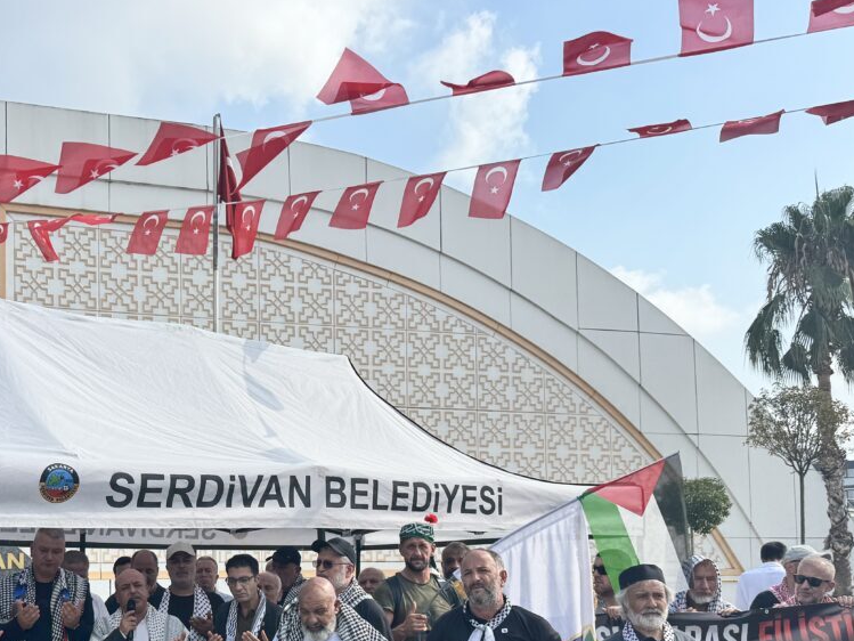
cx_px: 211
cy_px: 503
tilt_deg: +3.5
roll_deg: +0.7
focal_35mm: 41
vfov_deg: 34.2
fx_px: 1012
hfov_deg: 44.2
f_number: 1.78
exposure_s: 1/3802
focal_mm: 6.76
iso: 80
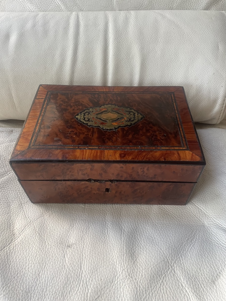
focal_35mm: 26
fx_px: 226
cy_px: 150
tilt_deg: -70.9
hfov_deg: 53.1
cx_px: 113
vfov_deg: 67.3
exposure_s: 1/76
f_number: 1.6
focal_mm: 4.2
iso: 125
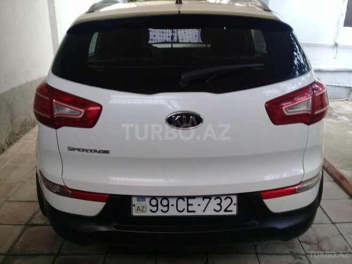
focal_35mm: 31
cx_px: 176
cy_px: 132
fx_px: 315
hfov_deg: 58.4
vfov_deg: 45.4
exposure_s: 1/40
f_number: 2.2
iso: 64
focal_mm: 3.3
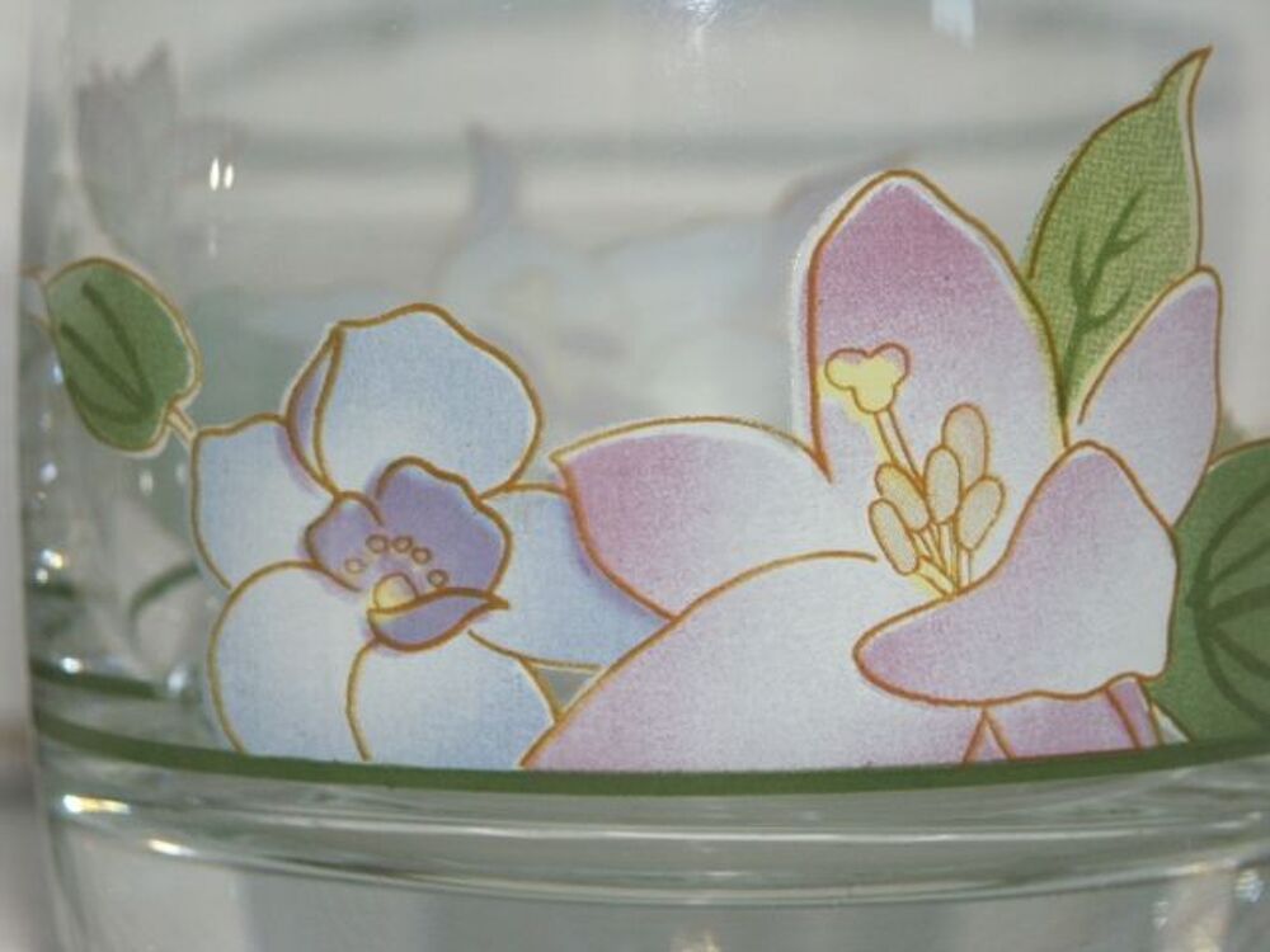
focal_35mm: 200
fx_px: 7338
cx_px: 635
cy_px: 476
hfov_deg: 9.9
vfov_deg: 7.4
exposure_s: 1/200
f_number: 5.6
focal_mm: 50.69
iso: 200
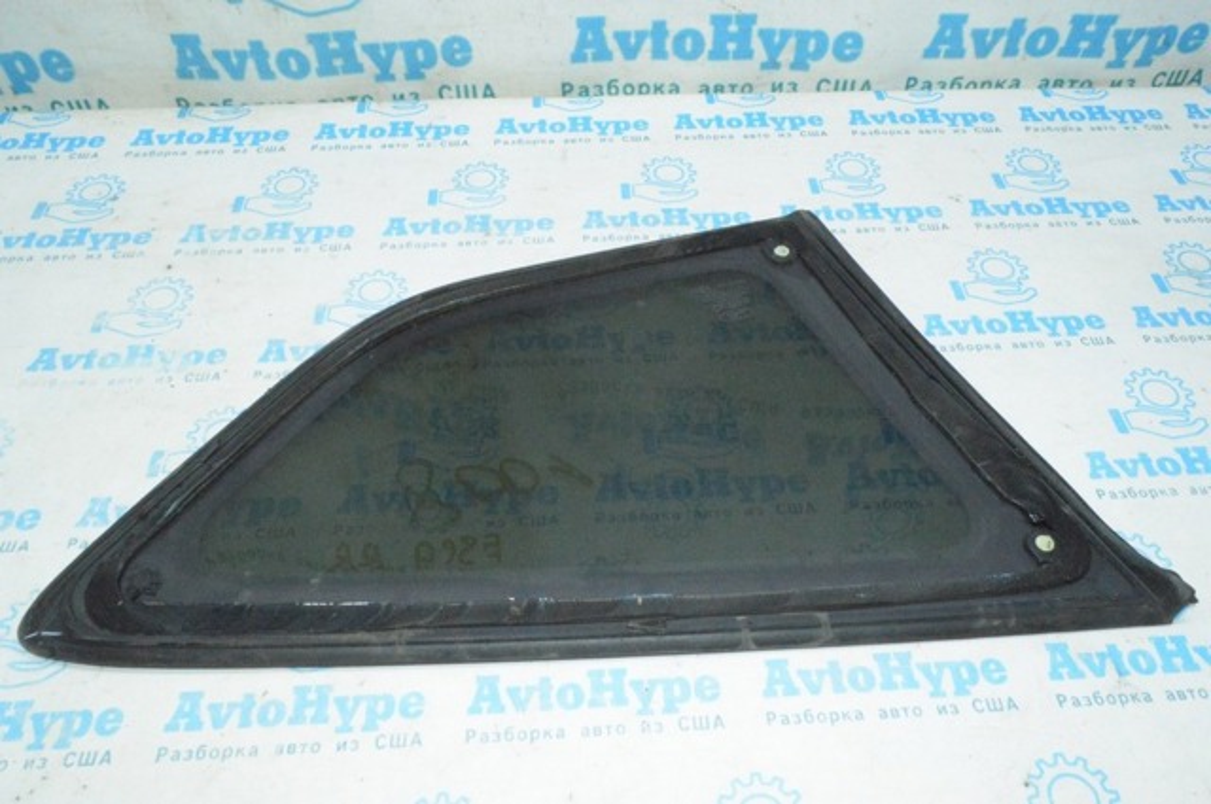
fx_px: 907
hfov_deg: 67.4
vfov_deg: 47.8
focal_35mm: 27
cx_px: 606
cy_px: 402
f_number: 22
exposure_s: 1/80
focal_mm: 18
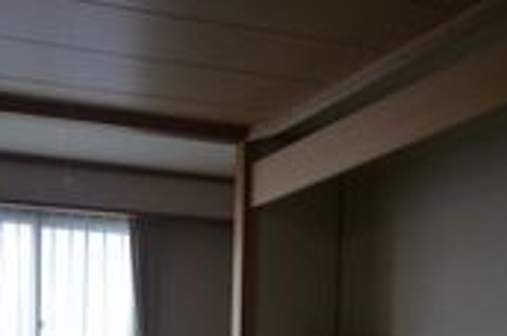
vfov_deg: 20.1
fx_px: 872
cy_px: 429
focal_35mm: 62
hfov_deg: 31.5
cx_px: 93
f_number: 2.8
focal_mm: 4.4
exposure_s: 1/80
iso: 160
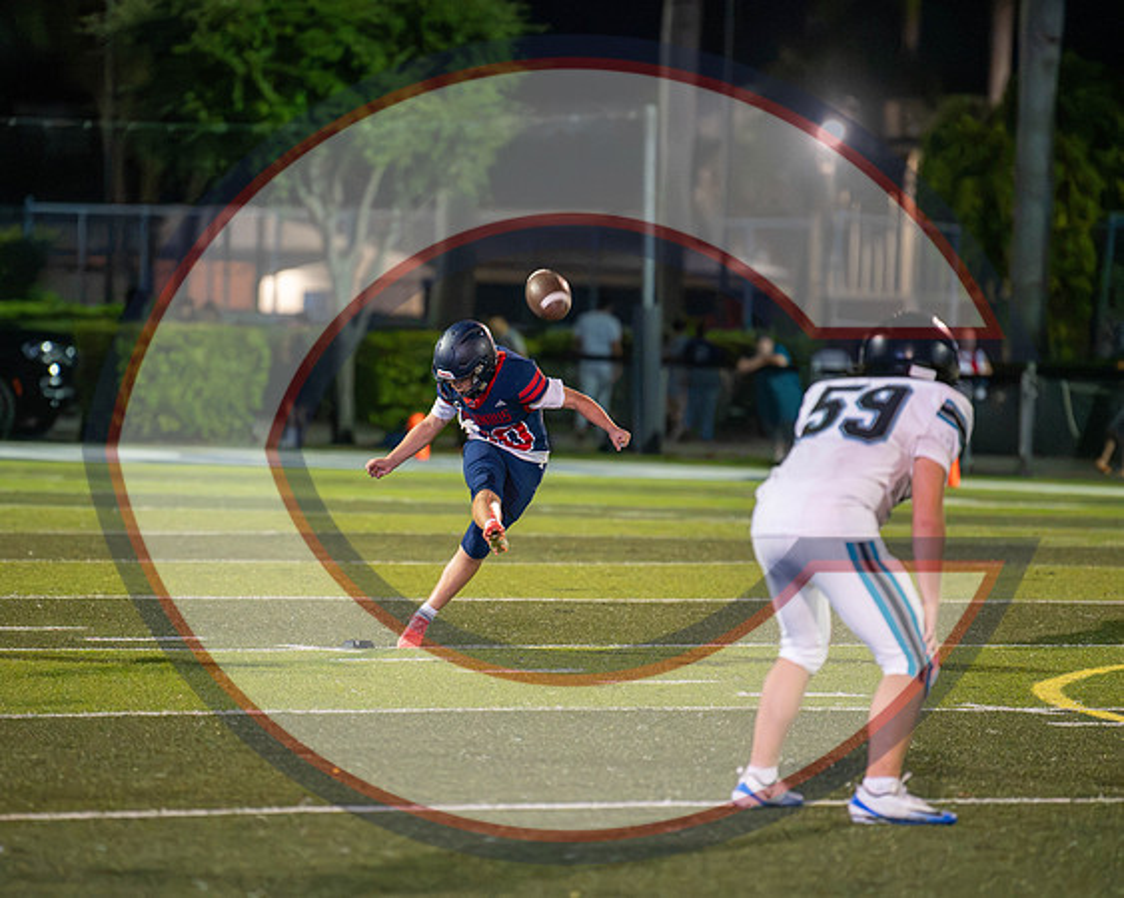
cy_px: 490
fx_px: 8695
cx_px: 458
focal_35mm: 261
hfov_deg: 7.4
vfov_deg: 5.9
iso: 11400
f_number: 2.8
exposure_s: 1/1000
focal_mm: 200
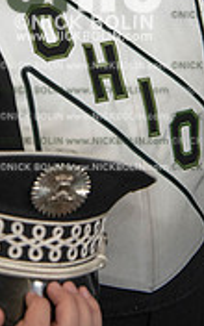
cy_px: -11
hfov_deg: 13.2
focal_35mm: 99
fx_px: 881
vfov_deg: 20.2
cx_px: 83
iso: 2000
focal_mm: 38
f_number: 5.6
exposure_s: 1/640
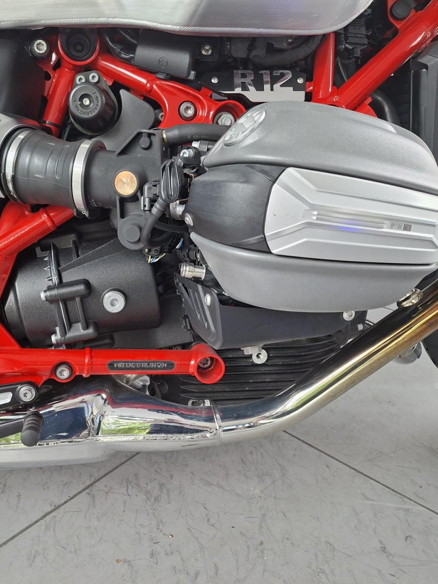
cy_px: 290
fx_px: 523
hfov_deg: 44.6
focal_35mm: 31
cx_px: 138
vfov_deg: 58.4
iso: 200
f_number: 1.8
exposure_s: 1/120
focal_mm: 5.54
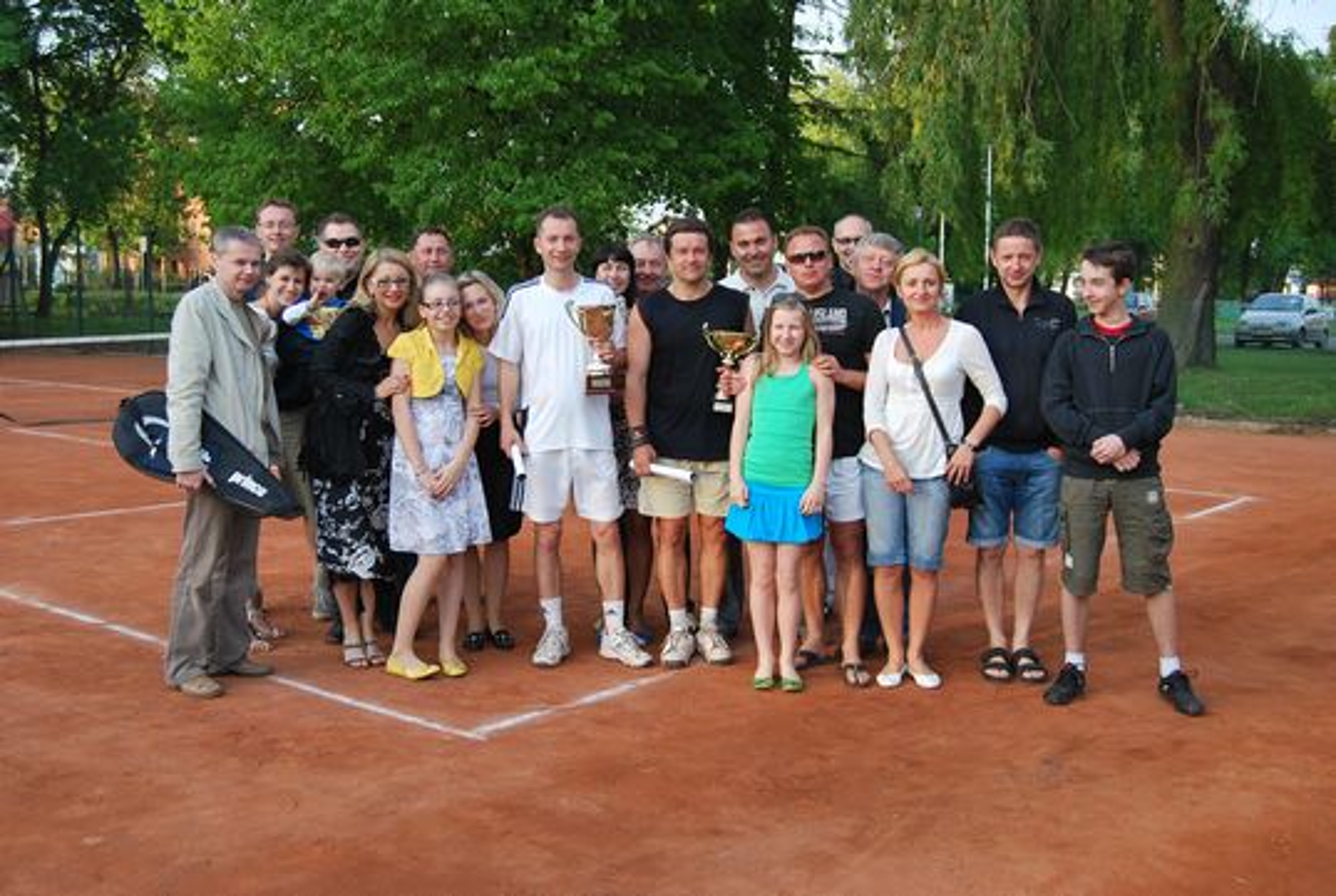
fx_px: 1450
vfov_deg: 34.4
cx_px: 668
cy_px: 448
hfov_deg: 49.5
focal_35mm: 39
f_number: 5.6
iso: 180
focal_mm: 26
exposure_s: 1/125
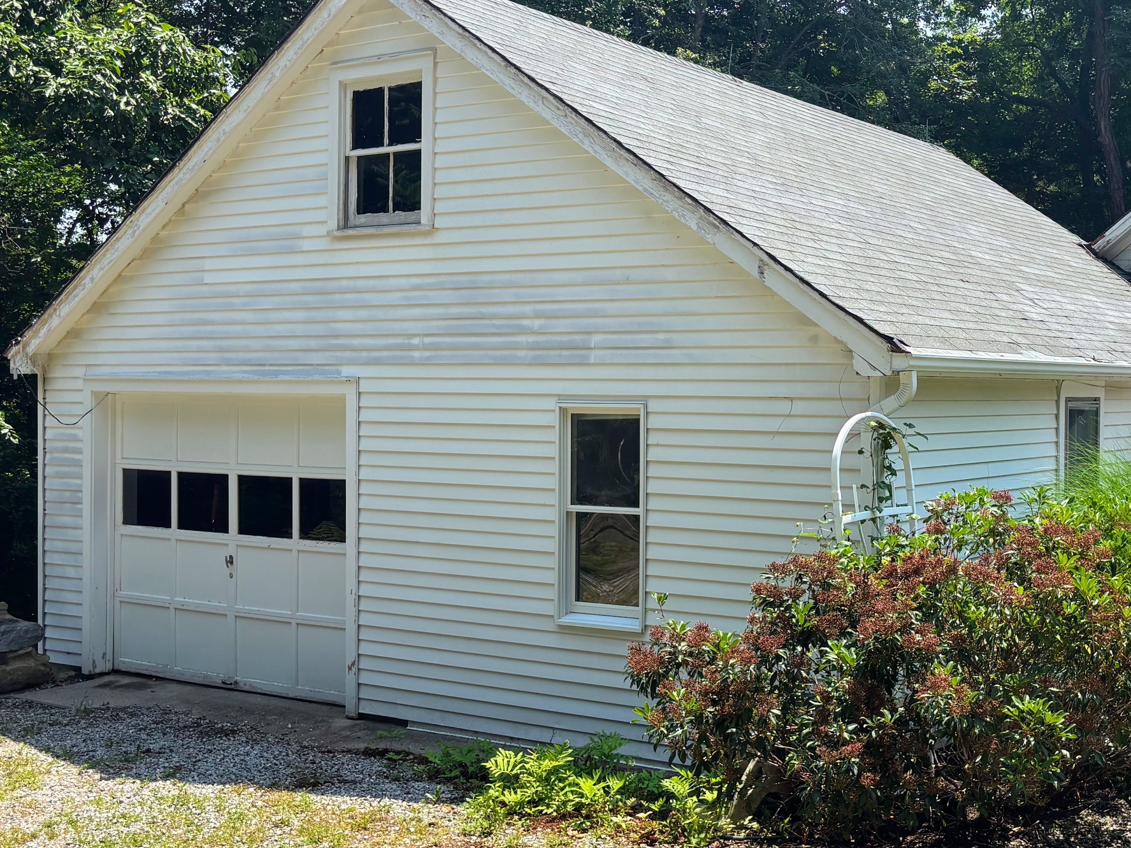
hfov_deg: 41.0
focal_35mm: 45
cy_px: 417
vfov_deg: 32.2
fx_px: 1470
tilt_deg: +0.3
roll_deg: -1.8
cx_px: 835
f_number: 1.6
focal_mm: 5.96
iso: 50
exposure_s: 1/1751
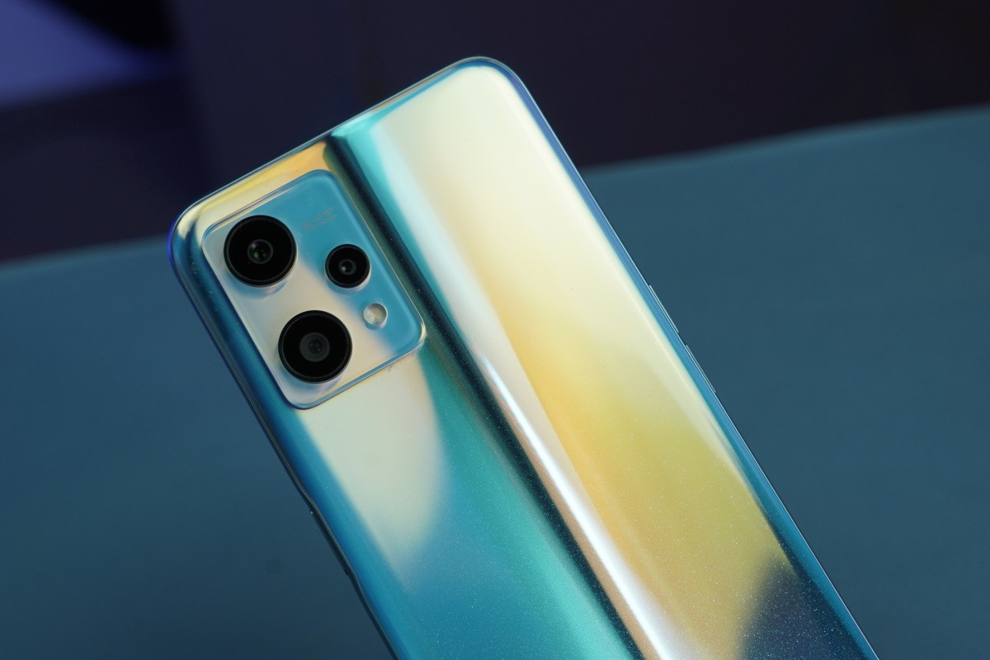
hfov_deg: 40.3
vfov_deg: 27.5
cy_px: 330
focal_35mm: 49
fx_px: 1347
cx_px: 495
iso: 500
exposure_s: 1/160
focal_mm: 49
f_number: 7.1
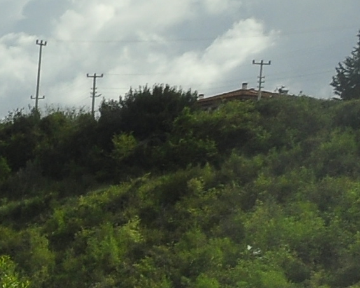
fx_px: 2270
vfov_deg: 6.8
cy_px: 758
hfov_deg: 7.4
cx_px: -886
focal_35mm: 213
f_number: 11
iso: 320
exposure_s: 1/500
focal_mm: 20
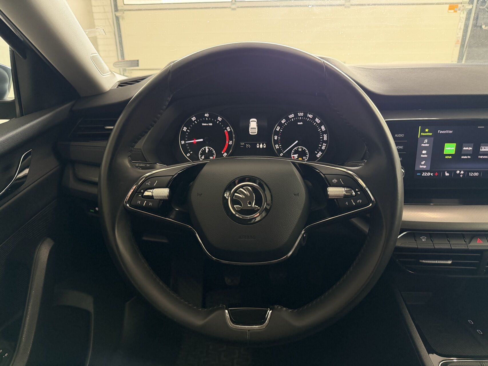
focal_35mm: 24
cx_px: 244
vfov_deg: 56.8
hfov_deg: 71.6
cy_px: 183
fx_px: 338
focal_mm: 6.76
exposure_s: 1/60
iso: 250
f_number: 1.78
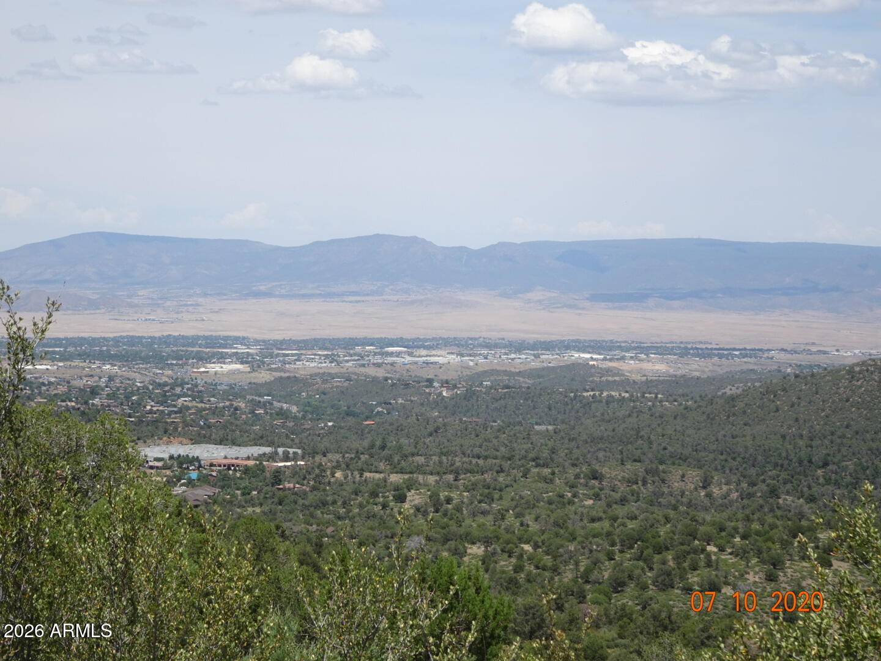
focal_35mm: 93
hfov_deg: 21.1
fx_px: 2367
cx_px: 440
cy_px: 330
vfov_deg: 15.9
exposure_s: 1/500
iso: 80
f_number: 5
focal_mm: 15.92
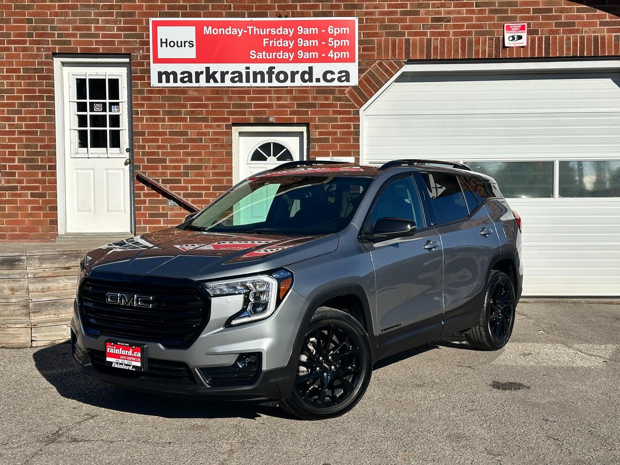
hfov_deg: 39.7
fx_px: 860
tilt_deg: -2.3
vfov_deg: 30.3
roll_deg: +0.4
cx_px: 310
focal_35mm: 48
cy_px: 232
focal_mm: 6.86
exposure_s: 1/7634
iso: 64
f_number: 1.78
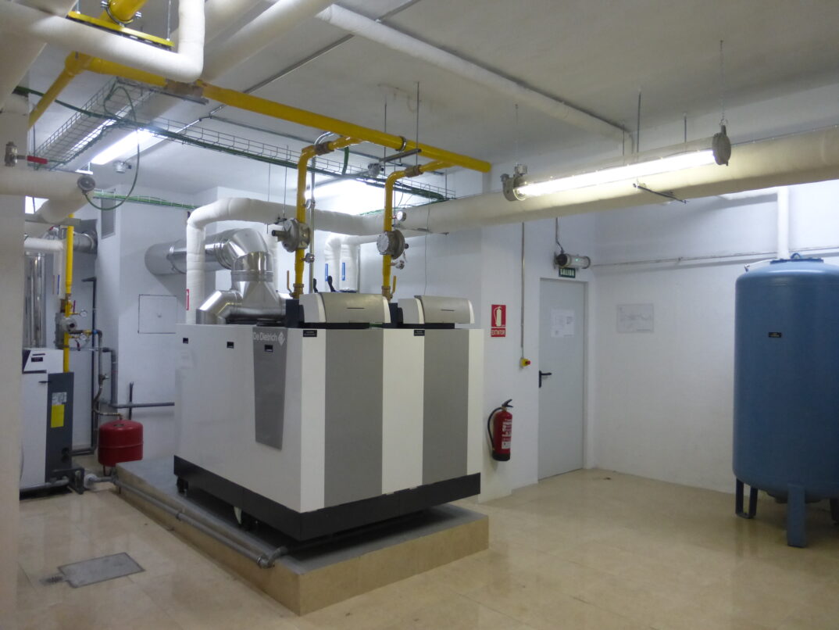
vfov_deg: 54.9
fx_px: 606
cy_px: 315
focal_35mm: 25
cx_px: 420
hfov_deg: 69.4
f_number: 3.3
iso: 320
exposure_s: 1/60
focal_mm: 4.3
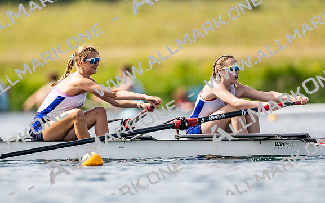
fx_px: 8169
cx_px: 163
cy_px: 98
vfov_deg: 1.4
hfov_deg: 2.3
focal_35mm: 922
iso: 200
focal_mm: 600
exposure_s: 1/2500
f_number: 4
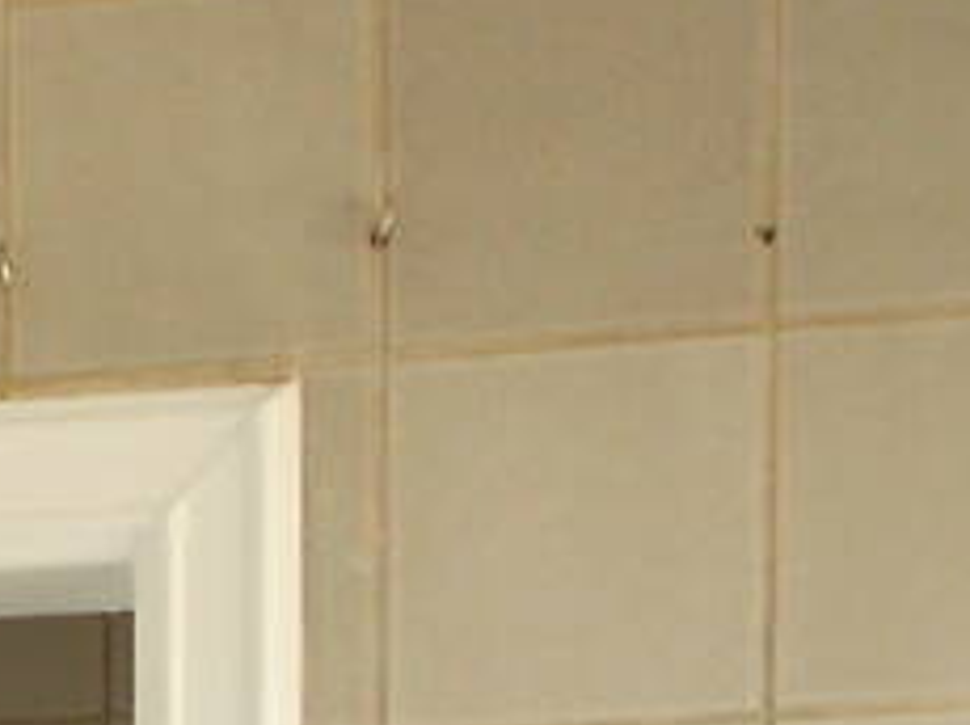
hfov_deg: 11.3
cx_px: -742
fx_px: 4563
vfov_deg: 8.0
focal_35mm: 163
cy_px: 2023
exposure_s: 1/50
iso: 80
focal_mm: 4.6
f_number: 3.2
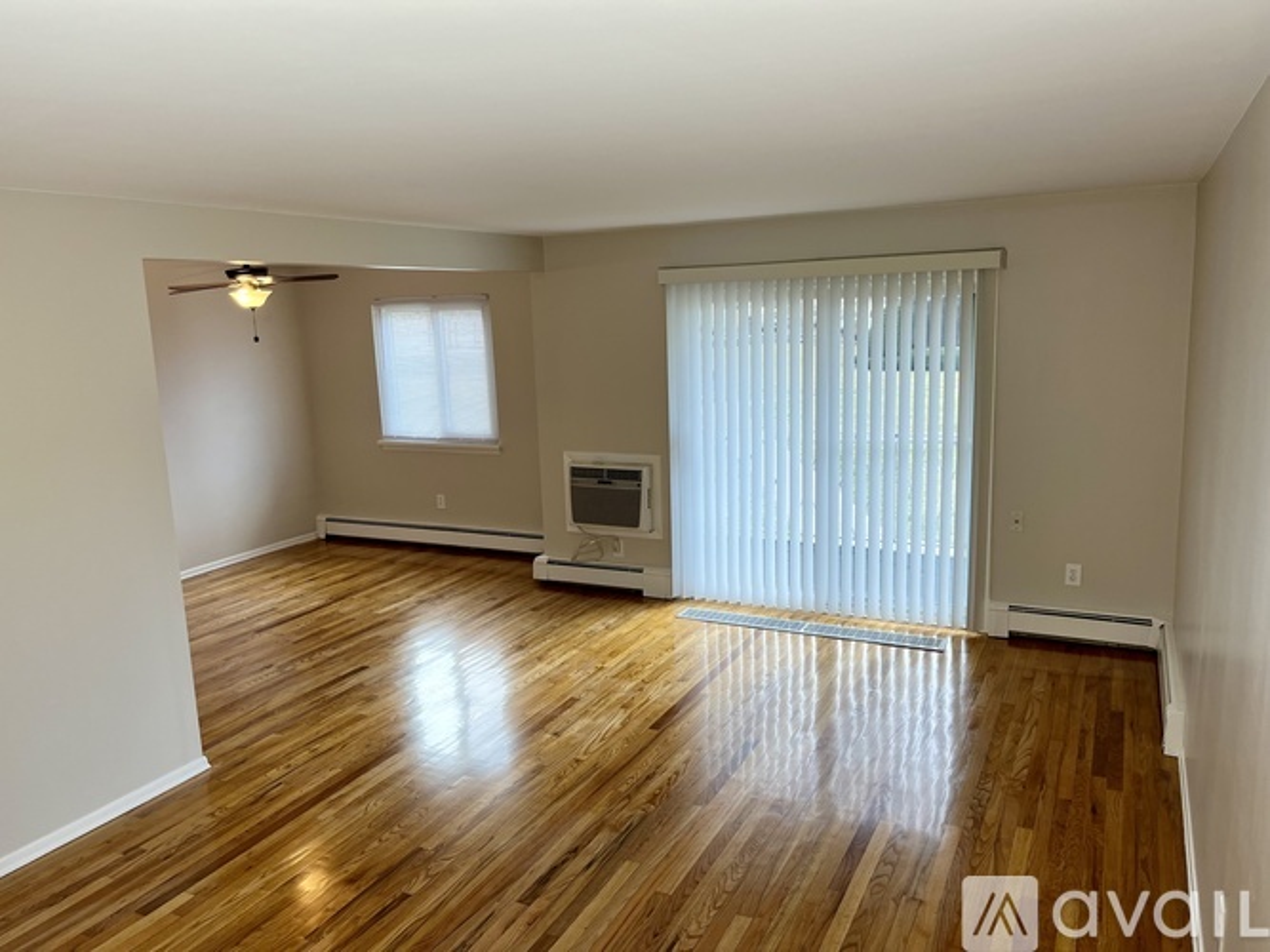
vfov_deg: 53.0
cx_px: 635
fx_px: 954
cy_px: 476
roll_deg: +2.6
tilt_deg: -9.5
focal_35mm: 26
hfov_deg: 67.3
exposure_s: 1/120
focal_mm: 5.1
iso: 40
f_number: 1.6
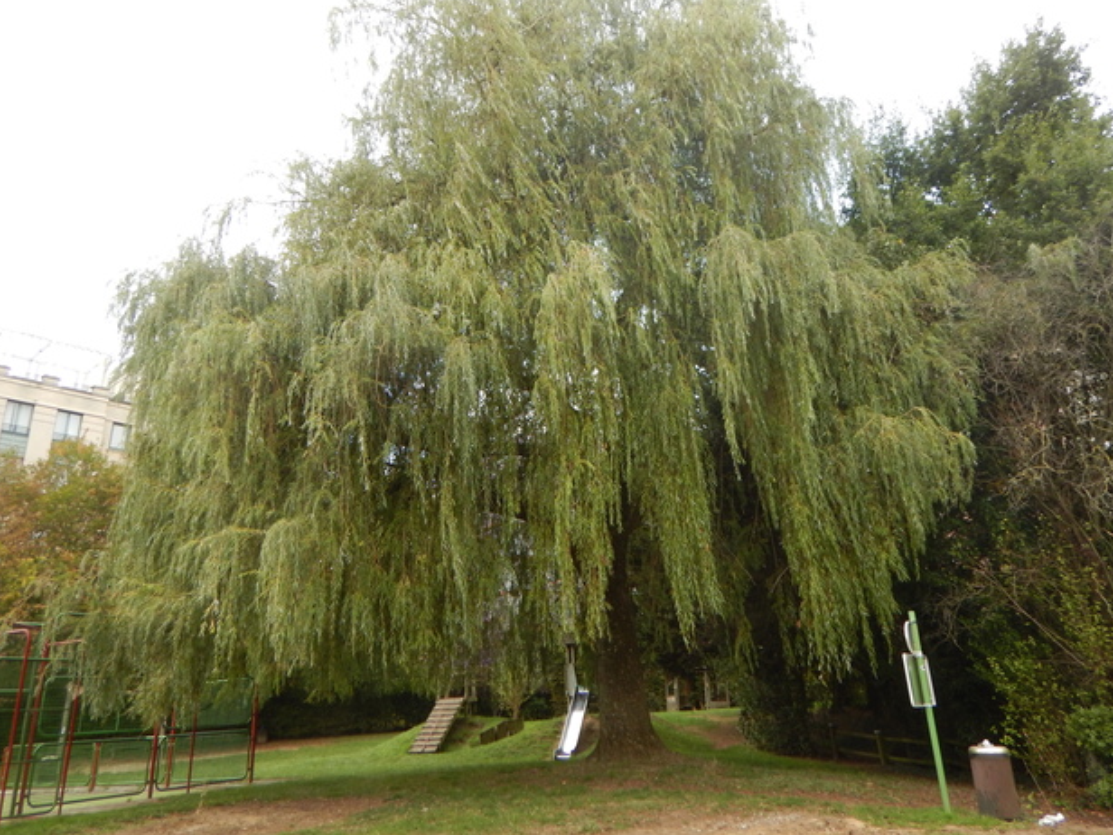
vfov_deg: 53.0
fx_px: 836
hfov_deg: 67.2
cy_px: 385
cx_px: 590
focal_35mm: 26
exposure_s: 1/200
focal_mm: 4.3
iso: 125
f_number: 2.8
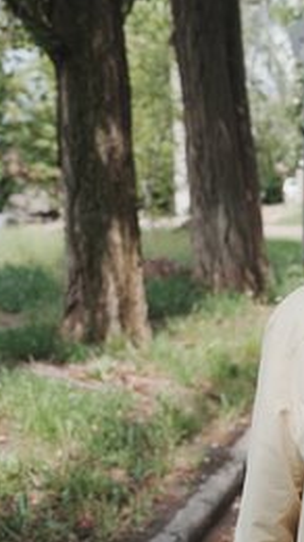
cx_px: 385
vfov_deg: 36.0
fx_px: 832
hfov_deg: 19.3
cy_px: 271
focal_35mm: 58
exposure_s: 1/1250
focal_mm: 36
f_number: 4.5
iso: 200
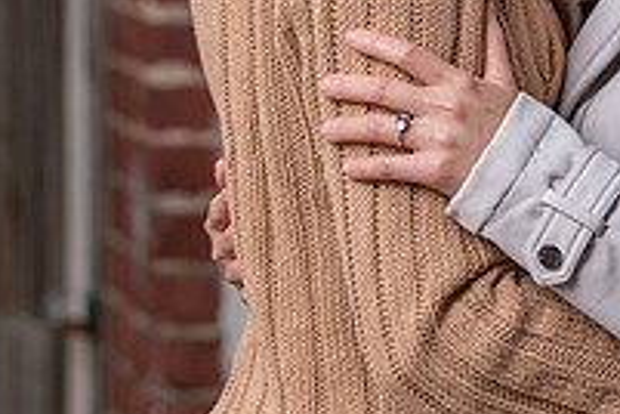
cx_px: 175
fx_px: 6200
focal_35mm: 360
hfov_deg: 5.7
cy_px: -73
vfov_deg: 3.8
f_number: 4
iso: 400
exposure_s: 1/250
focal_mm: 117
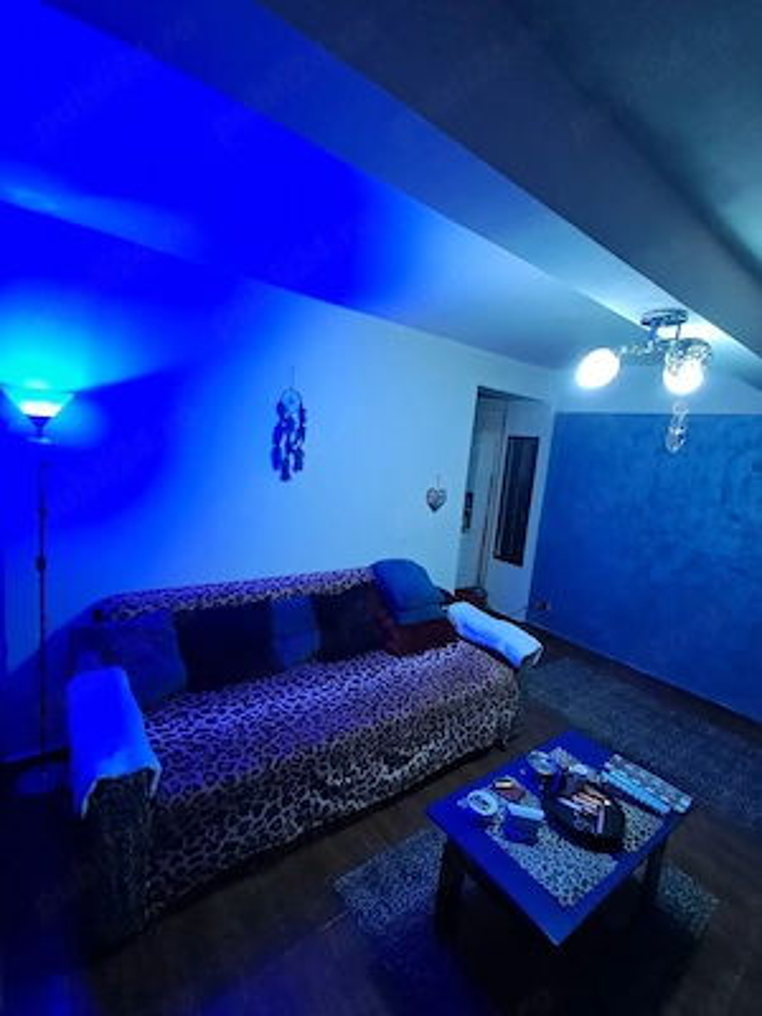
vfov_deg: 94.5
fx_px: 470
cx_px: 381
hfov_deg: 78.1
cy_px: 508
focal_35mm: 16
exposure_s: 1/24
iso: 400
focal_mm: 1.64
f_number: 2.2
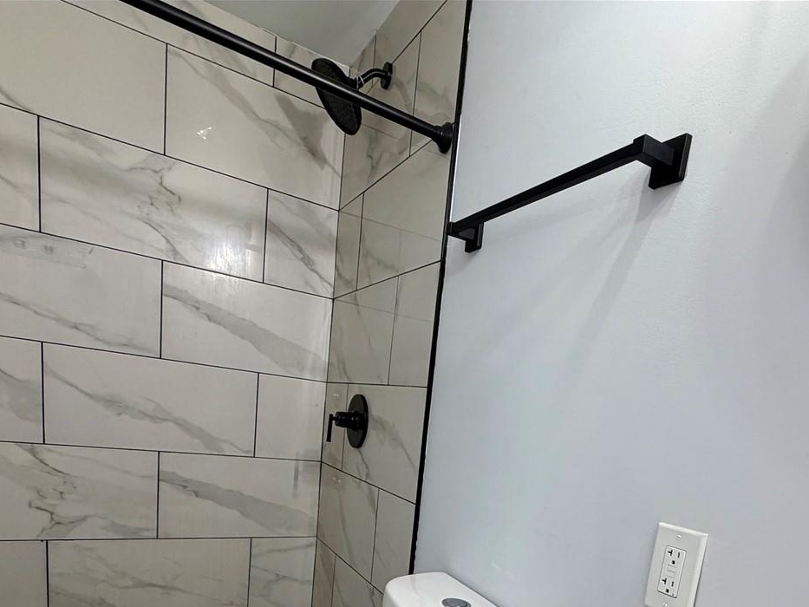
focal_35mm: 24
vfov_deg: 51.7
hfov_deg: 70.8
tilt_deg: -9.9
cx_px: 488
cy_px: 519
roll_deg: -6.7
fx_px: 561
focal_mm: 2.22
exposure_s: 1/120
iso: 200
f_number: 2.2
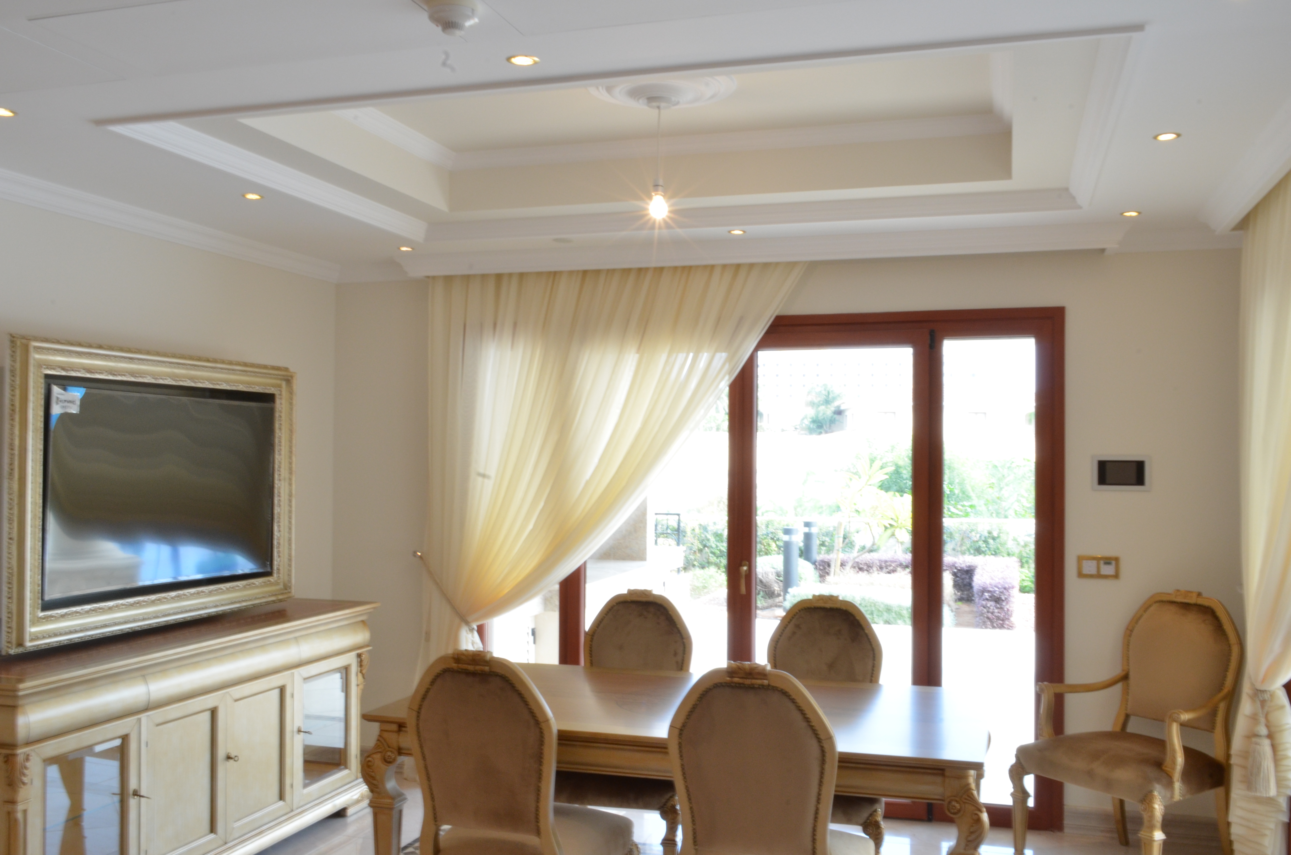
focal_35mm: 33
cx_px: 646
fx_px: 1181
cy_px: 428
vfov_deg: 39.8
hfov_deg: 57.3
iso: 640
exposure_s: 1/5
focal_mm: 22
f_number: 25
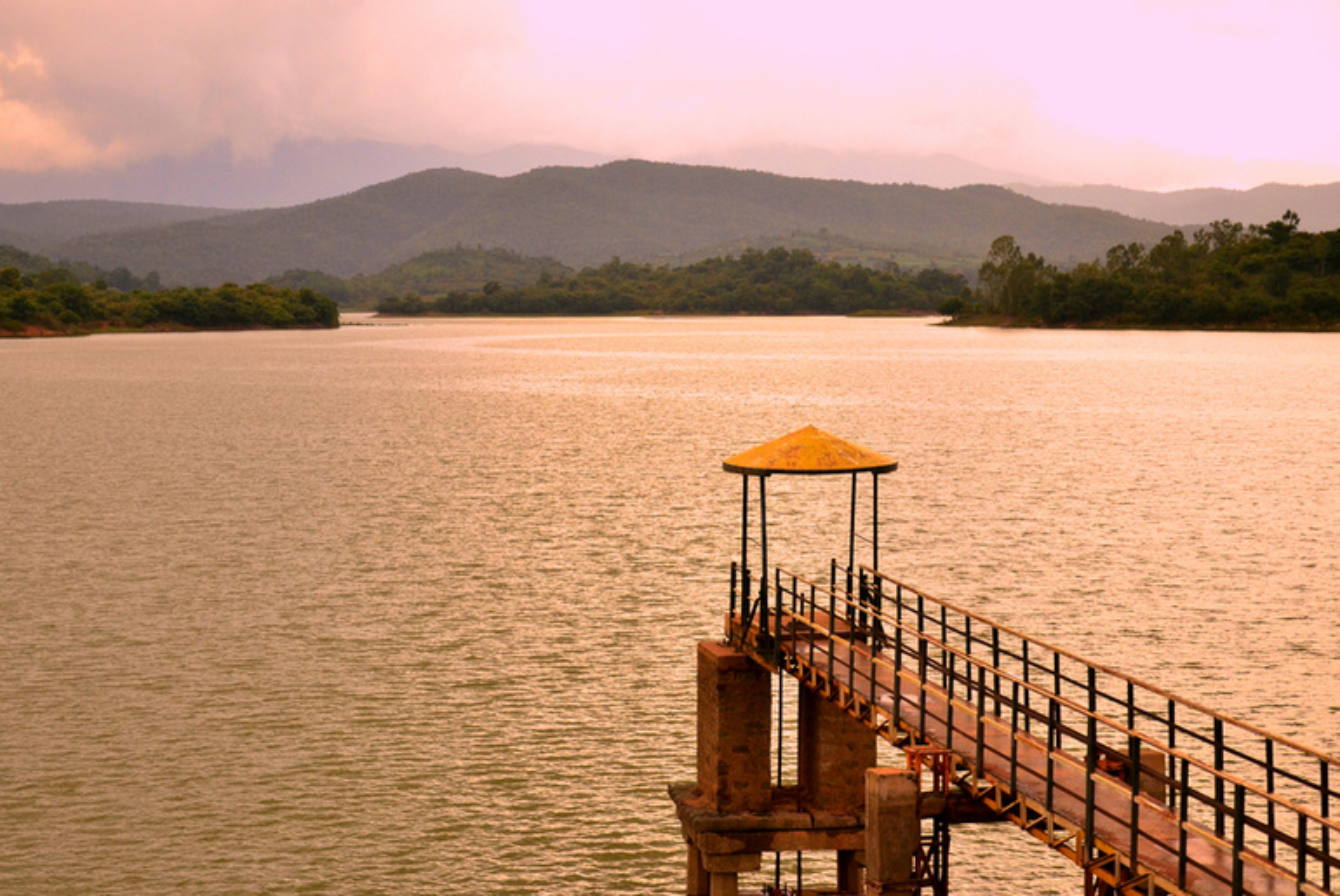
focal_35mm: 63
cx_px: 670
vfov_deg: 21.6
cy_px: 448
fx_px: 2347
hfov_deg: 31.9
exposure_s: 1/500
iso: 1000
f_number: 5
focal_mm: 42
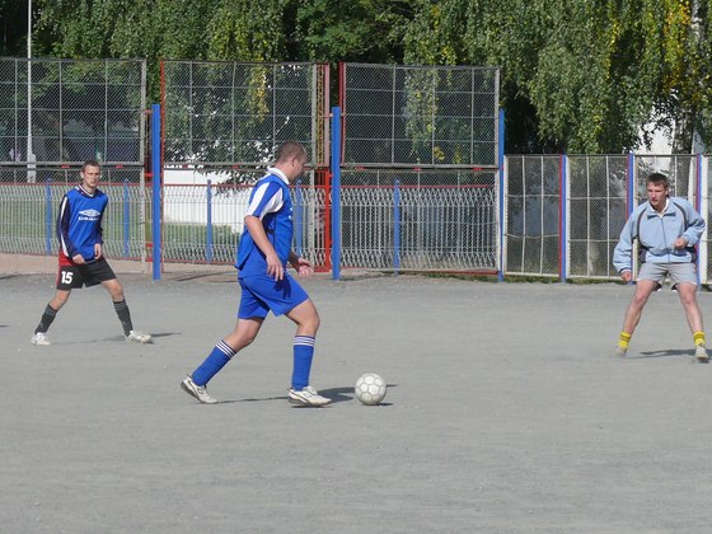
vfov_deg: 7.9
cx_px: 356
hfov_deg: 10.5
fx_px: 3887
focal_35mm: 189
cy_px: 267
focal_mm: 22.5
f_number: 5.6
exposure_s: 1/400
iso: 100
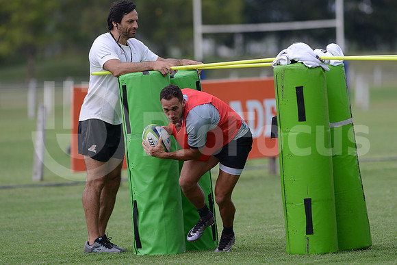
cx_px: 198
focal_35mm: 300
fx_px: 3309
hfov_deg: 6.9
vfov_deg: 4.6
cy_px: 132
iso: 200
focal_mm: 300
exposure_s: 1/800
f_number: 4
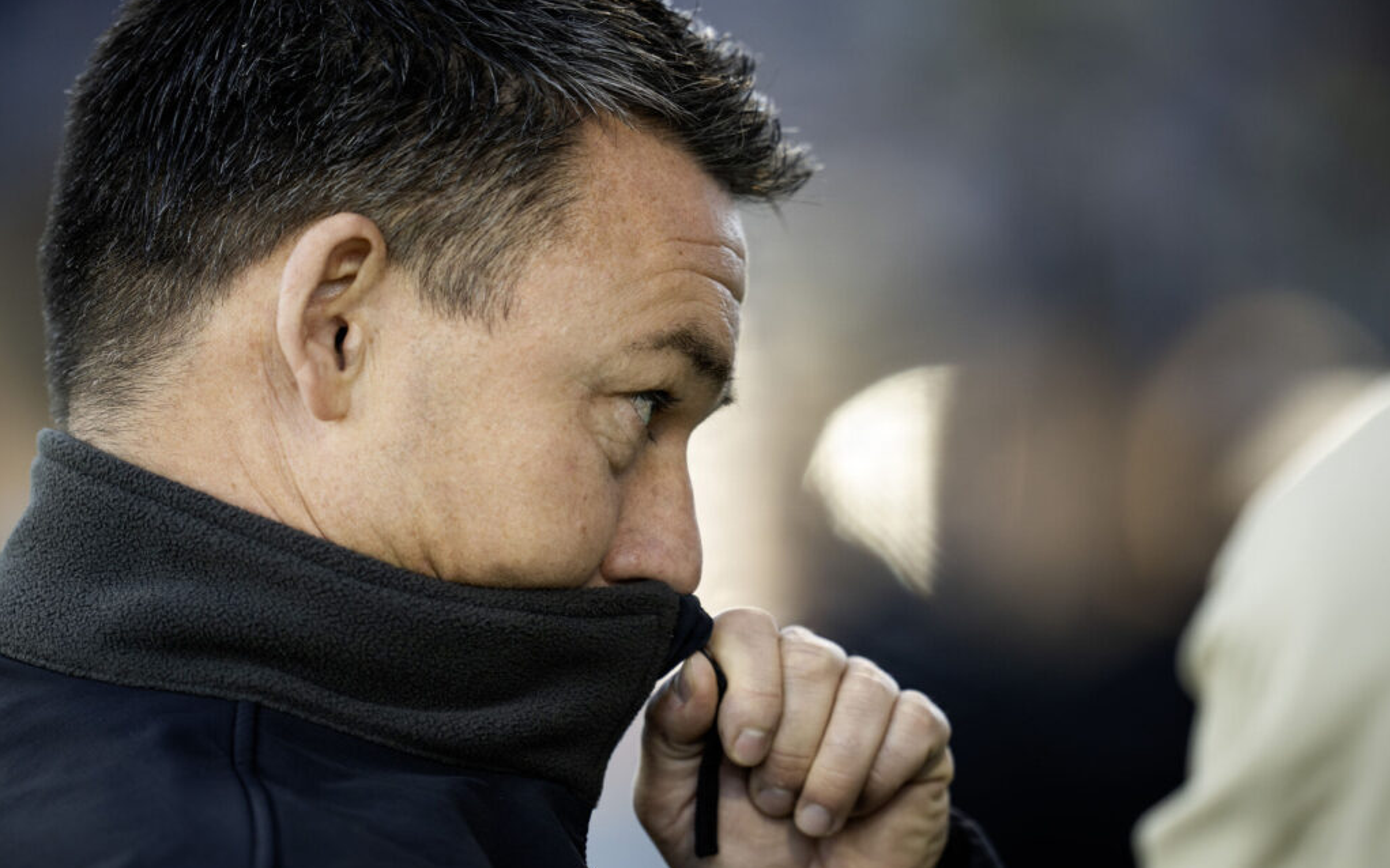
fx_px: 15493
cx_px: 696
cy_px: 416
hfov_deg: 5.1
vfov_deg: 3.2
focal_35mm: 409
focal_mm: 400
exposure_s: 1/800
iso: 1250
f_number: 2.8
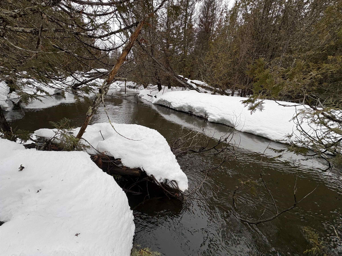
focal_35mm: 14
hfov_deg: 102.1
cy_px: 128
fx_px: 138
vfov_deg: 85.7
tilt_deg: -15.5
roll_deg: -6.4
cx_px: 171
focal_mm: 2.22
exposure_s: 1/311
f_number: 2.2
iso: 40
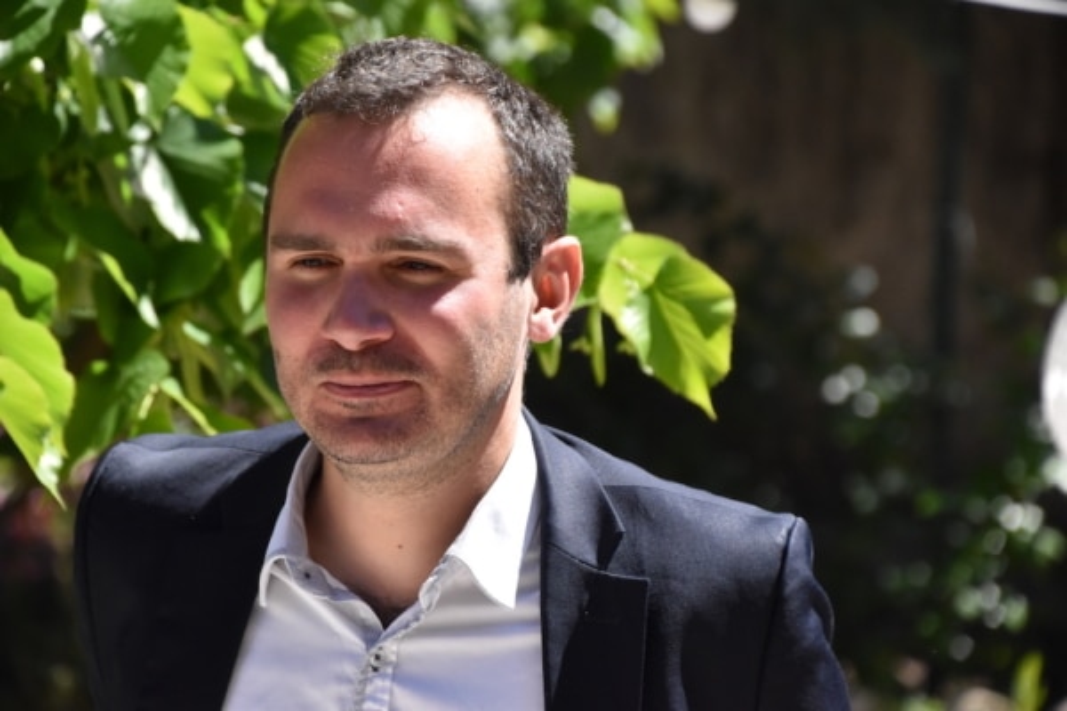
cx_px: 534
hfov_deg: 9.8
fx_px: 6224
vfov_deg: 6.5
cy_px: 356
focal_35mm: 210
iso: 1600
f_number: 7.1
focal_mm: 140
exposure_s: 1/3200
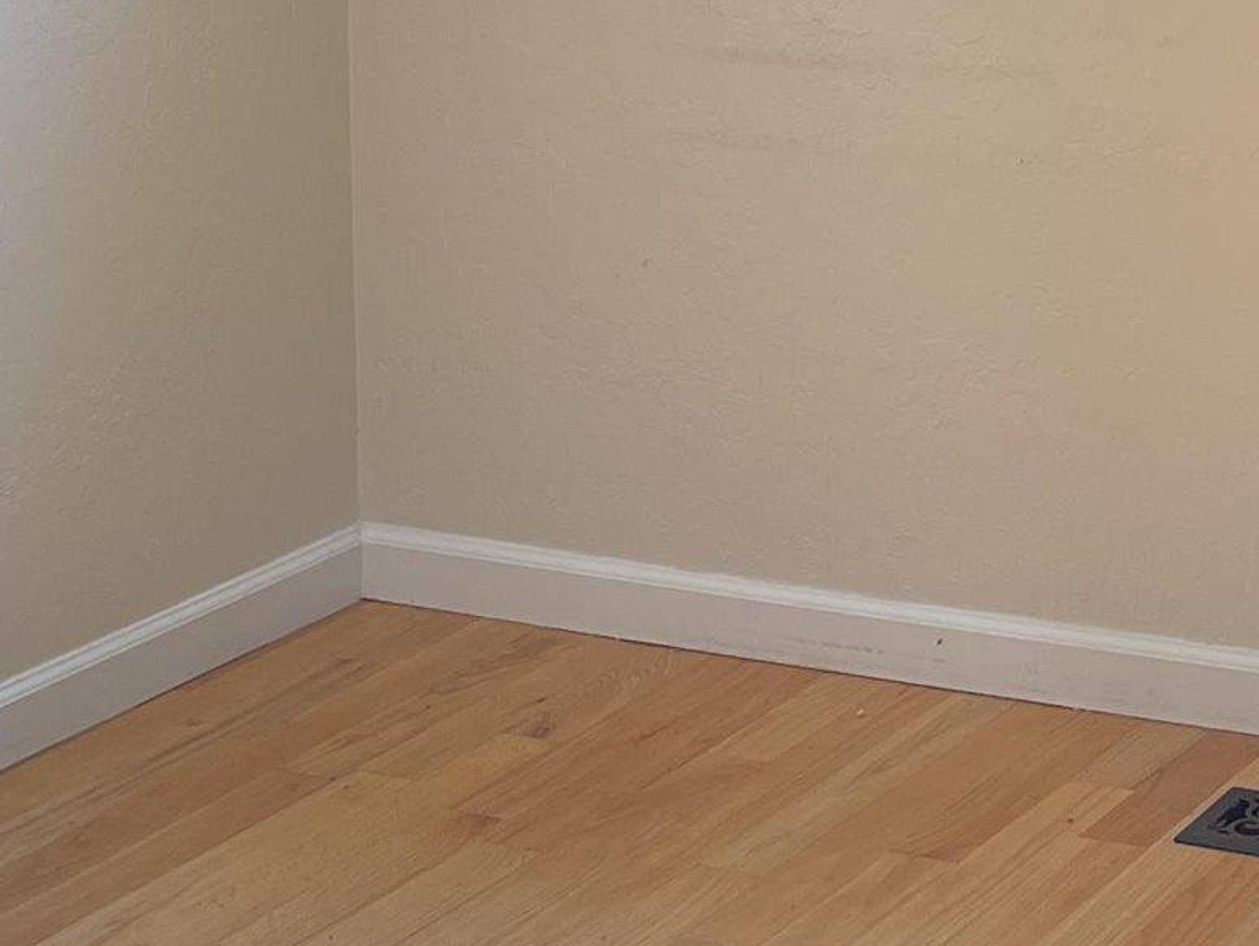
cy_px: -258
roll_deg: +0.0
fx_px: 3748
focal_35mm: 103
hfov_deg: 18.4
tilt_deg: -6.0
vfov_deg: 13.9
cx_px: 1339
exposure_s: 1/120
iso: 64
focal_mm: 5.1
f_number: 1.6
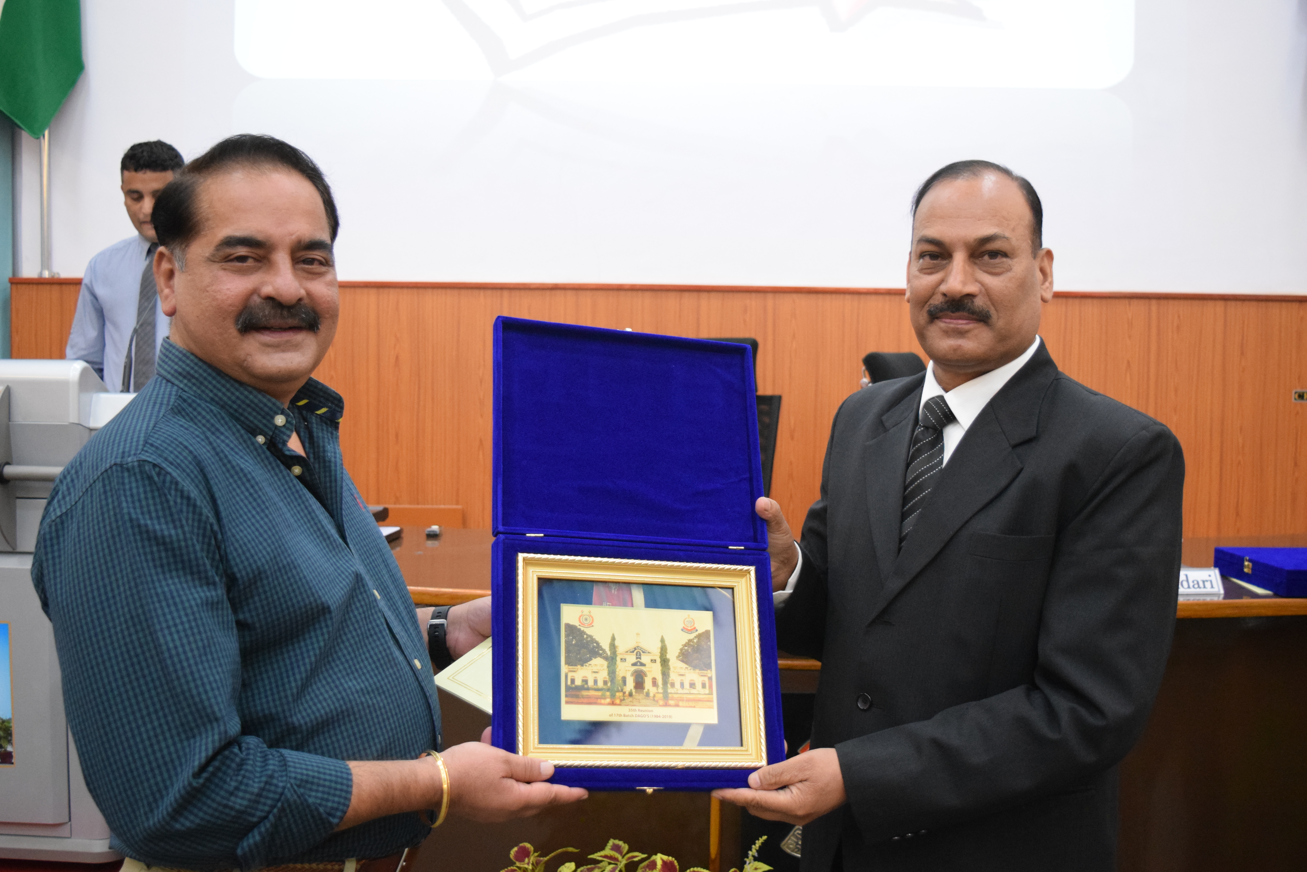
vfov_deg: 36.9
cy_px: 436
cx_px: 654
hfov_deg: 53.1
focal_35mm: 36
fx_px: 1307
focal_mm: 24
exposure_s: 1/125
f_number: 4
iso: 3200
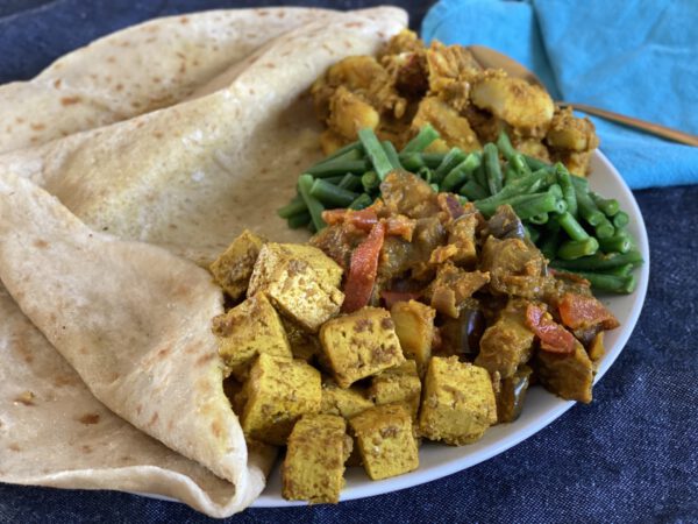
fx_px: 1049
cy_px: 262
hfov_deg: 36.8
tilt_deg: -39.3
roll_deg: +1.2
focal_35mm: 52
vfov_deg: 28.0
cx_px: 349
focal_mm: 6
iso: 250
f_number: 2
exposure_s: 1/122
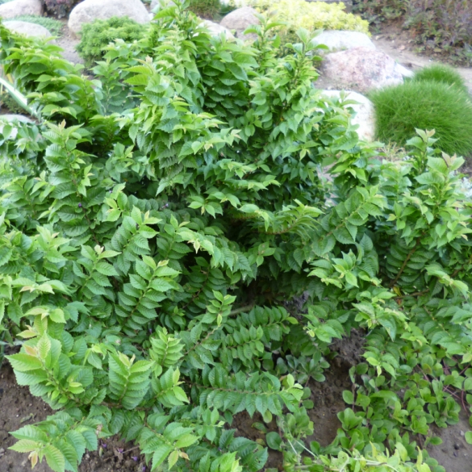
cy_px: 240
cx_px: 198
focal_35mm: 29
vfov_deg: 55.6
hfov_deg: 55.4
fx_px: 447
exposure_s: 1/60
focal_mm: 4.3
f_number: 2.5
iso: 125
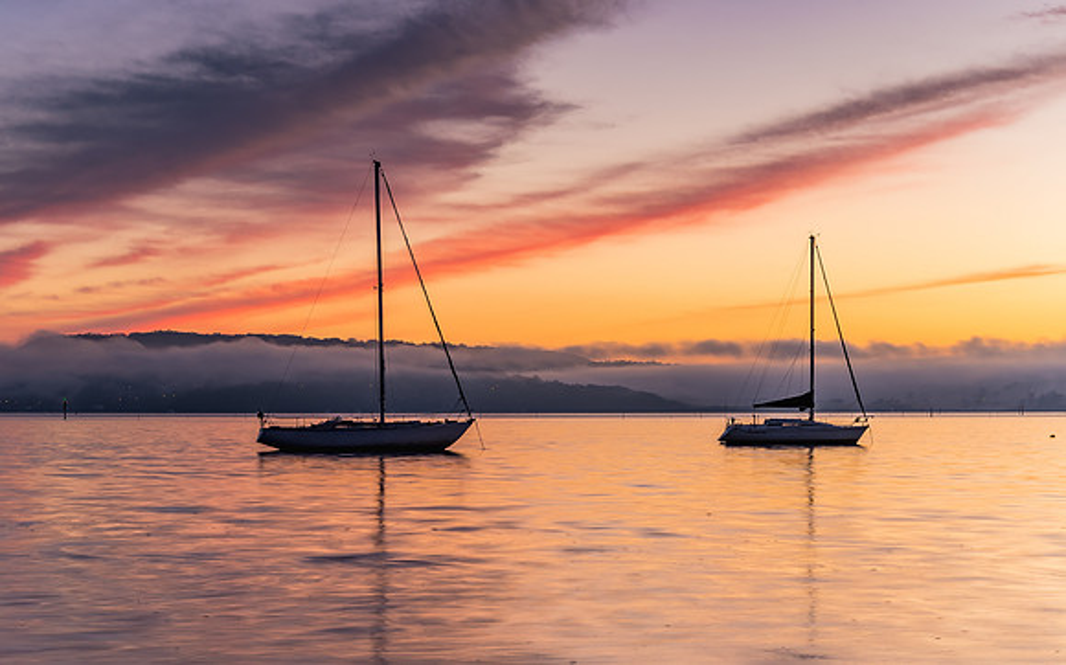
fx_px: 2214
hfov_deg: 26.9
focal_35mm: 76
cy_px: 446
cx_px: 367
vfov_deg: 17.0
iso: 50
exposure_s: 1.3
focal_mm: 38
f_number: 10
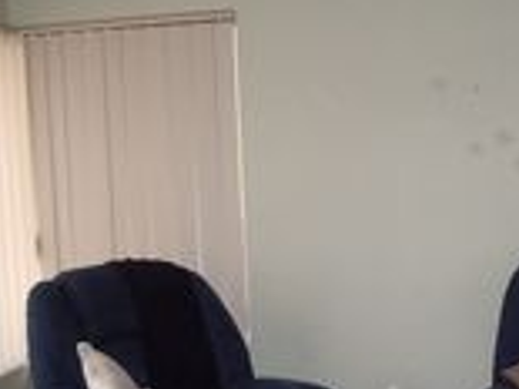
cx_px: 345
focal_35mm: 83
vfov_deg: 17.5
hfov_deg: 23.5
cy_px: 332
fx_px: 1243
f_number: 2.6
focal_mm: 5.8
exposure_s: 1/40
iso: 100
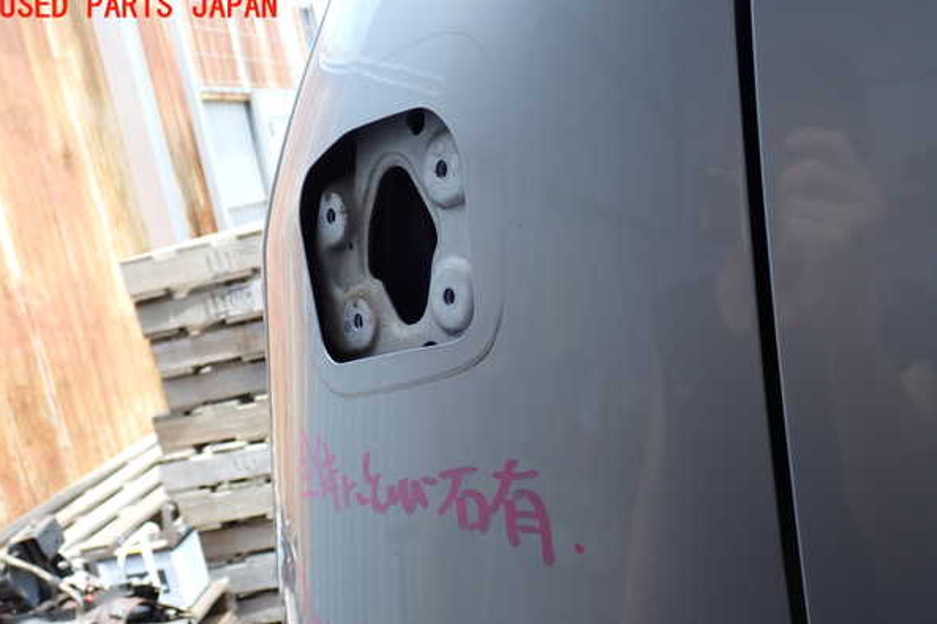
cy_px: 343
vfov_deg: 33.4
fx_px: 1041
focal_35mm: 40
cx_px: 465
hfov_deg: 48.5
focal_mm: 6.83
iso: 100
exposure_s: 1/160
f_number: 3.5
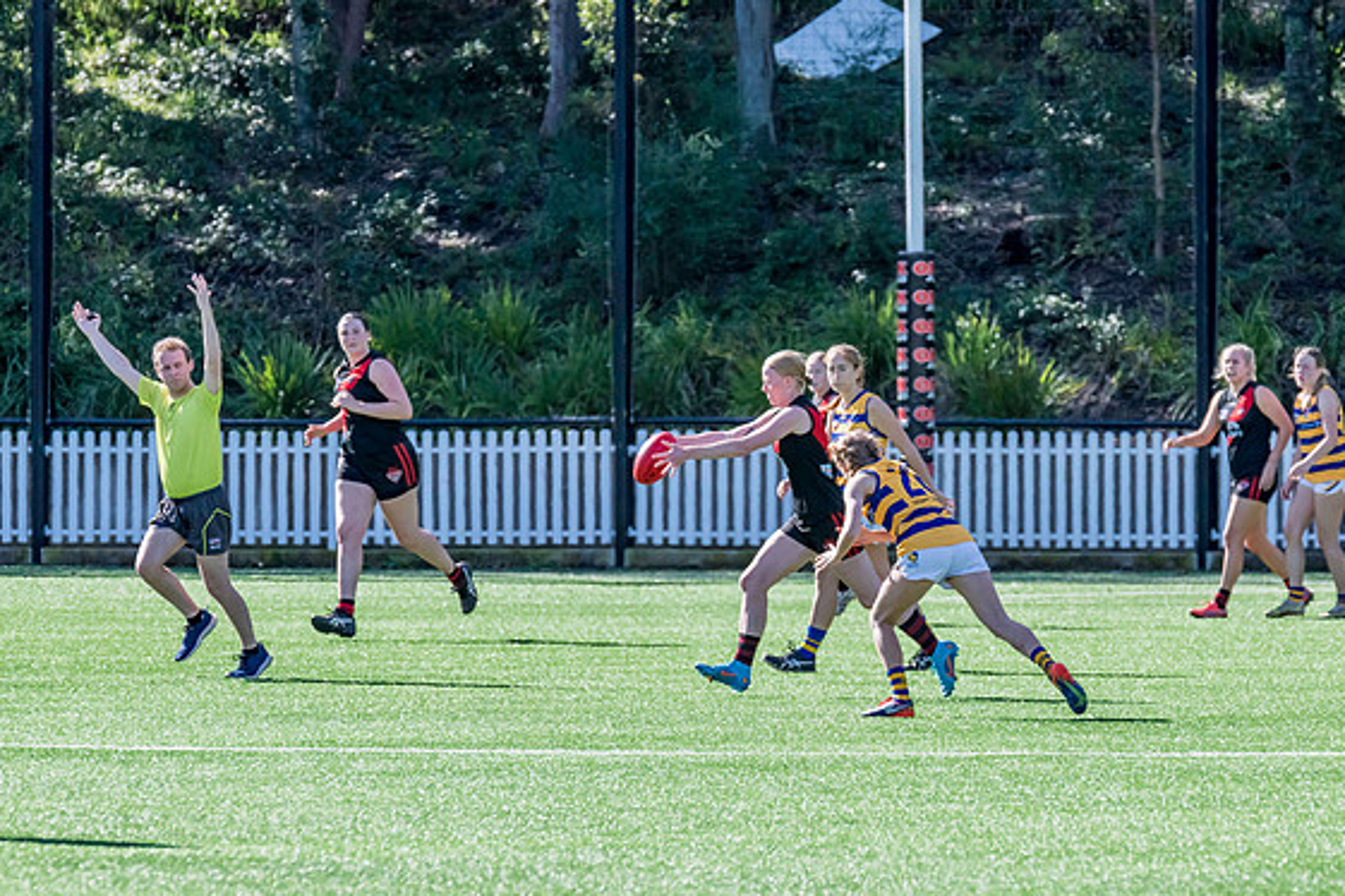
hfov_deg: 5.1
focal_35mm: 407
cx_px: 716
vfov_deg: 3.4
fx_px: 15205
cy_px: 462
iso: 800
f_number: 8
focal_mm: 330
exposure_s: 1/1600
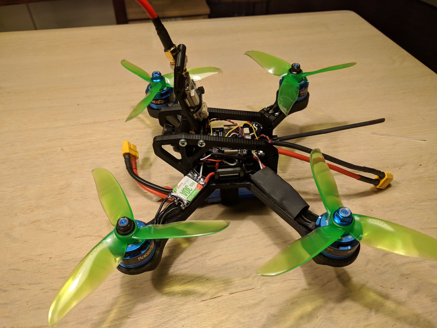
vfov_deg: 53.1
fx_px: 328
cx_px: 218
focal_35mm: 26
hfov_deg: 67.3
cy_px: 164
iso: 453
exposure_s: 1/62.1
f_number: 2
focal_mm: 4.67
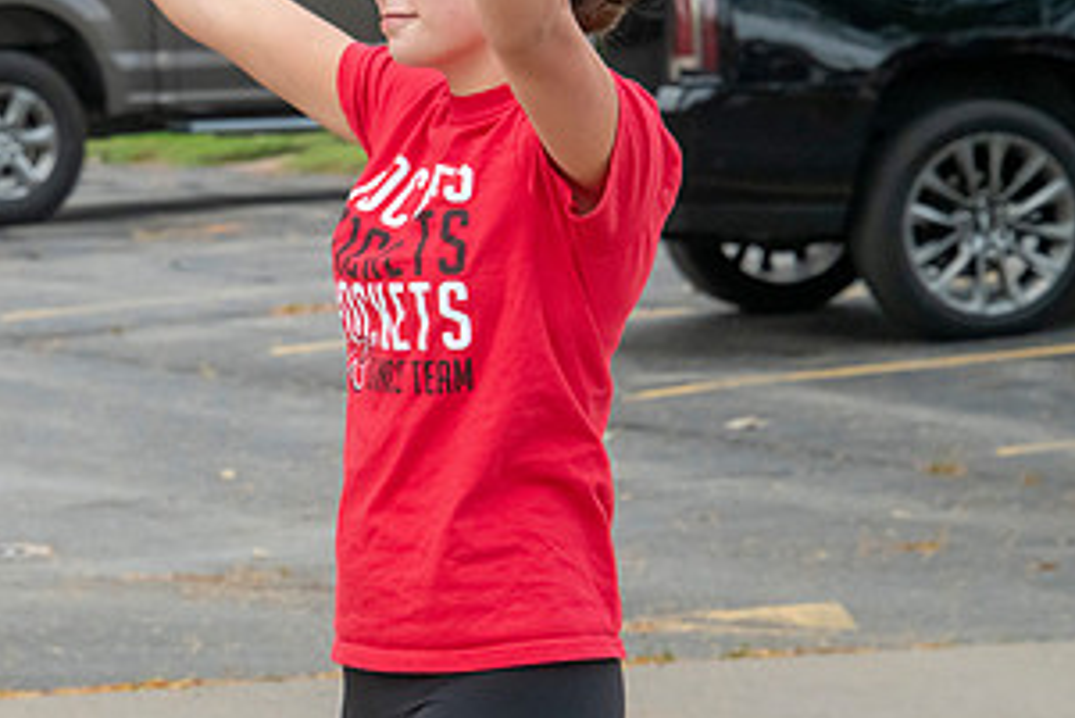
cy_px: 391
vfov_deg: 4.2
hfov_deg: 6.3
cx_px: 146
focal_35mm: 328
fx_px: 9799
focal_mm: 170
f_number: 11
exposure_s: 1/320
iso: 3200
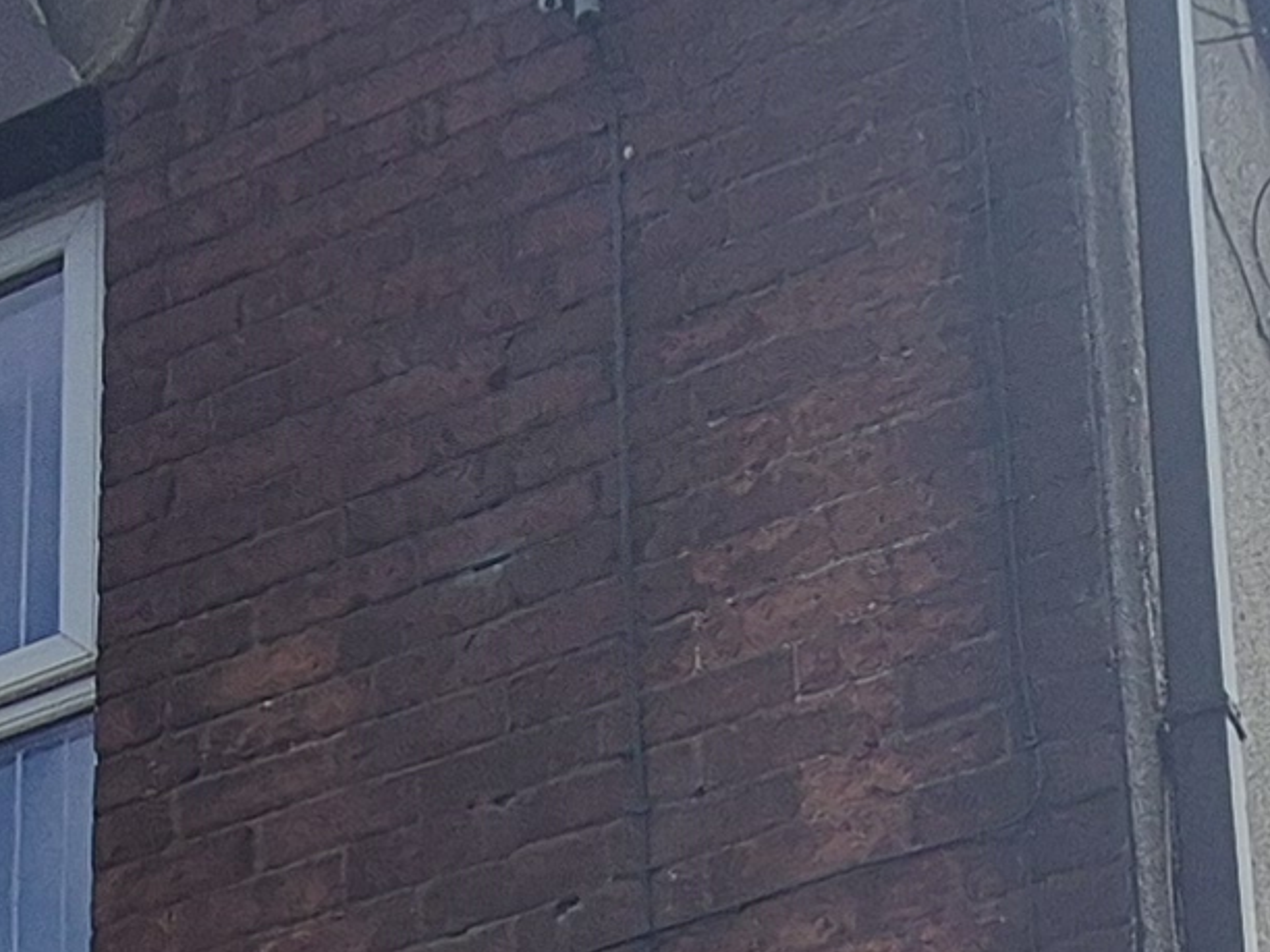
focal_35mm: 85
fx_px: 3119
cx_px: 577
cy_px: 2016
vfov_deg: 14.0
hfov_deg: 23.0
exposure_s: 1/4512
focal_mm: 2.2
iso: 50
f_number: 2.2
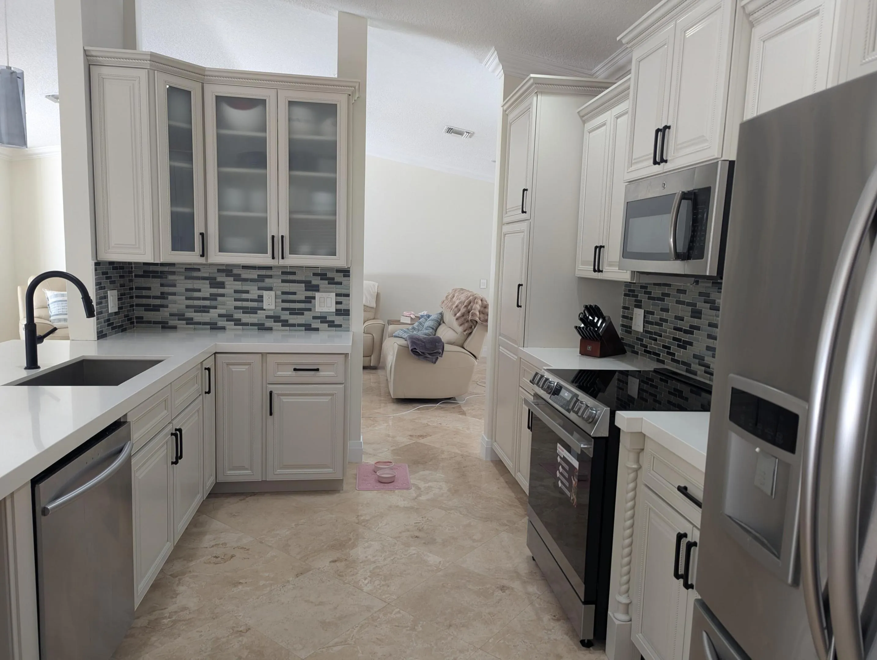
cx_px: 438
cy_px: 330
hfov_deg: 71.5
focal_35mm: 24
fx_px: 609
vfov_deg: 56.9
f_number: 1.85
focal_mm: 6.81
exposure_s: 1/24
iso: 44
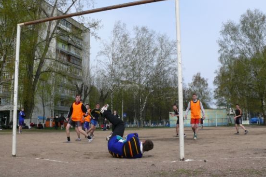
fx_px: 273
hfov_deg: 51.9
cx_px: 134
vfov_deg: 35.9
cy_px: 77
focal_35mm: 37
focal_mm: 7.4
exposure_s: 1/500
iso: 100
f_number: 5.6
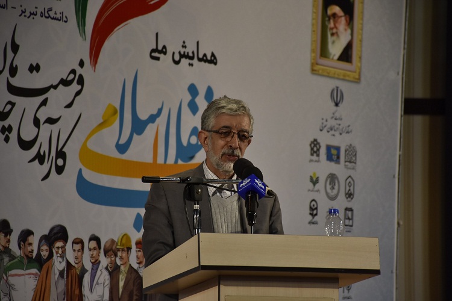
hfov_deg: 9.8
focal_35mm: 210
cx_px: 226
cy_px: 150
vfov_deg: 6.5
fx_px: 2636
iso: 560
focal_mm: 140
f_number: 5.6
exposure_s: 1/50
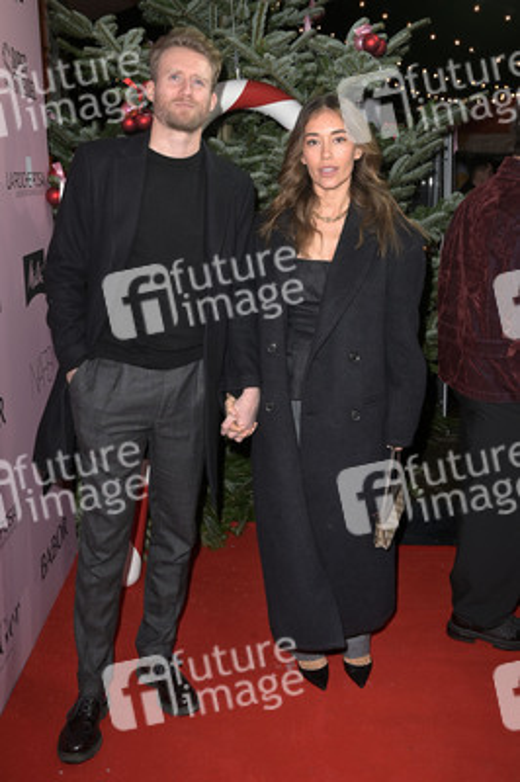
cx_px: 260
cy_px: 391
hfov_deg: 38.8
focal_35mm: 34
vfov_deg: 55.8
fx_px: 738
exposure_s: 1/200
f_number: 5.6
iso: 500
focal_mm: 34
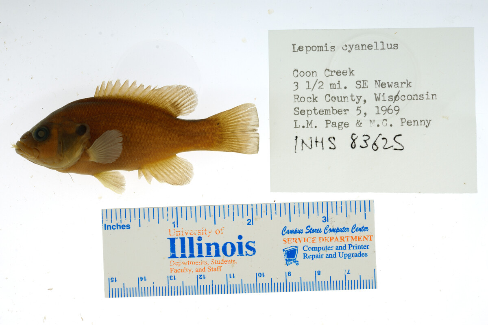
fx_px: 814
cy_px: 162
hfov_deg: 33.4
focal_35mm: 60
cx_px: 244
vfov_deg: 22.6
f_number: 10
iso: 100
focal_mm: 60
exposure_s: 1/160
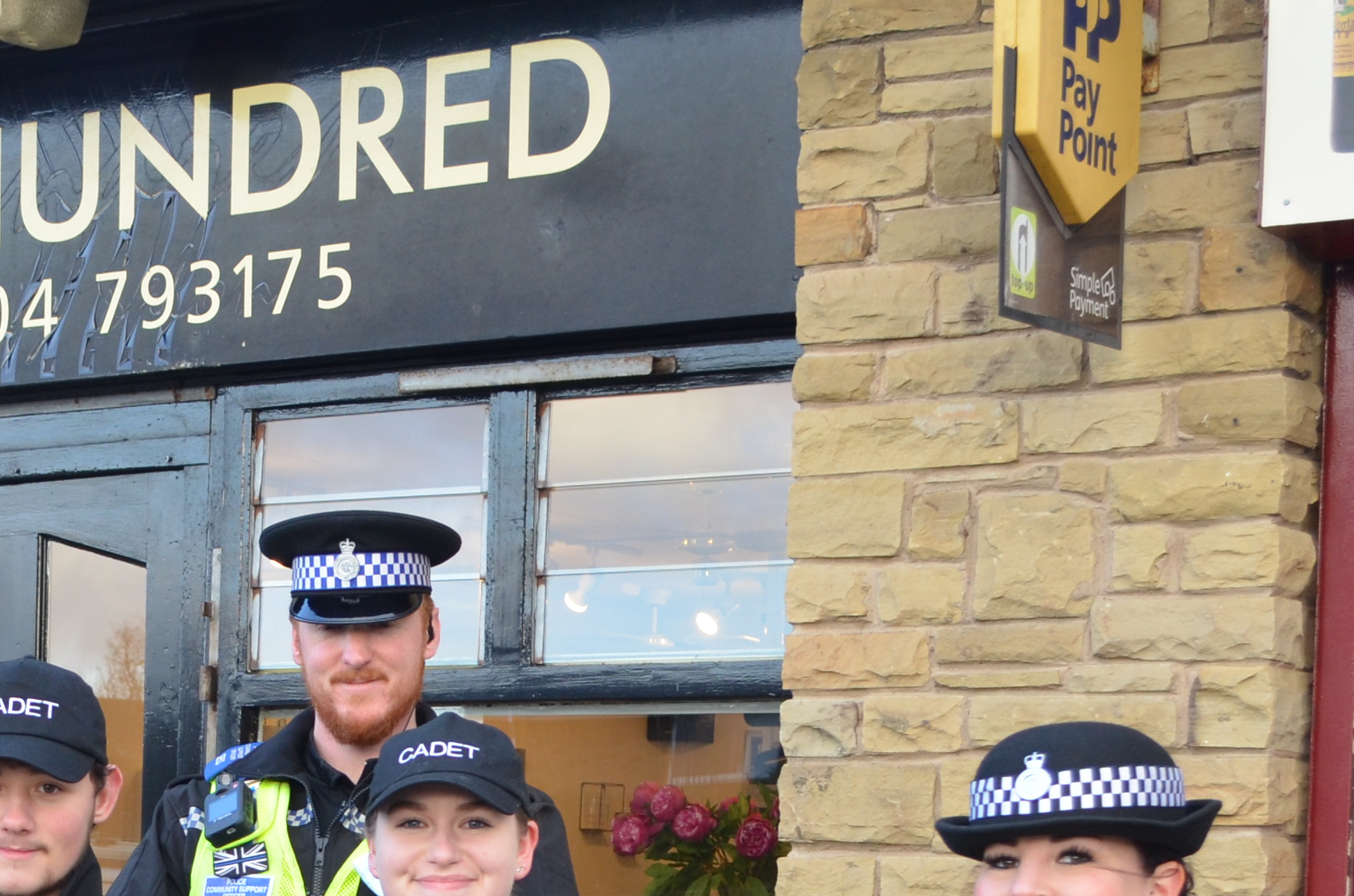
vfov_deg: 15.5
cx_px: 61
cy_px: 1108
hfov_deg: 23.4
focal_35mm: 84
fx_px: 3153
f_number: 5
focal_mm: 22
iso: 400
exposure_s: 1/100
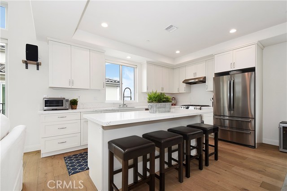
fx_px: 120
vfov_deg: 77.3
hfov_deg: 100.4
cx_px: 144
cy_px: 96
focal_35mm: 15
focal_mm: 10
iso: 320
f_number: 8
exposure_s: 1/50
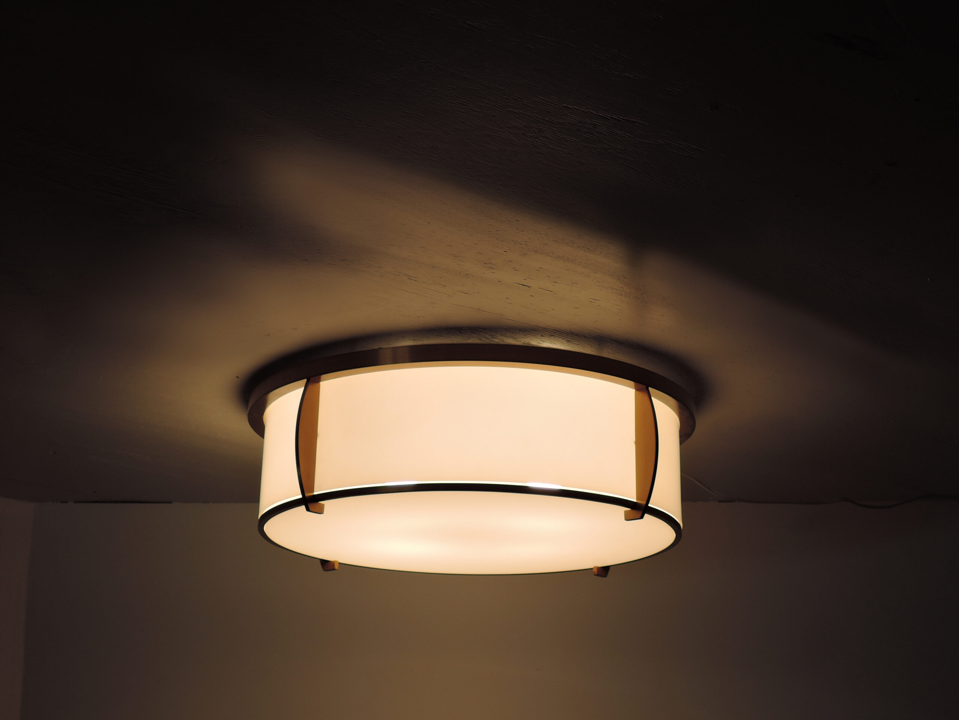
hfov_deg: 32.2
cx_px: 480
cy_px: 360
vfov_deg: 24.4
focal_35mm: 60
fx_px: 1662
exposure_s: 1/125
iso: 80
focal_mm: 12.8
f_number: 3.7
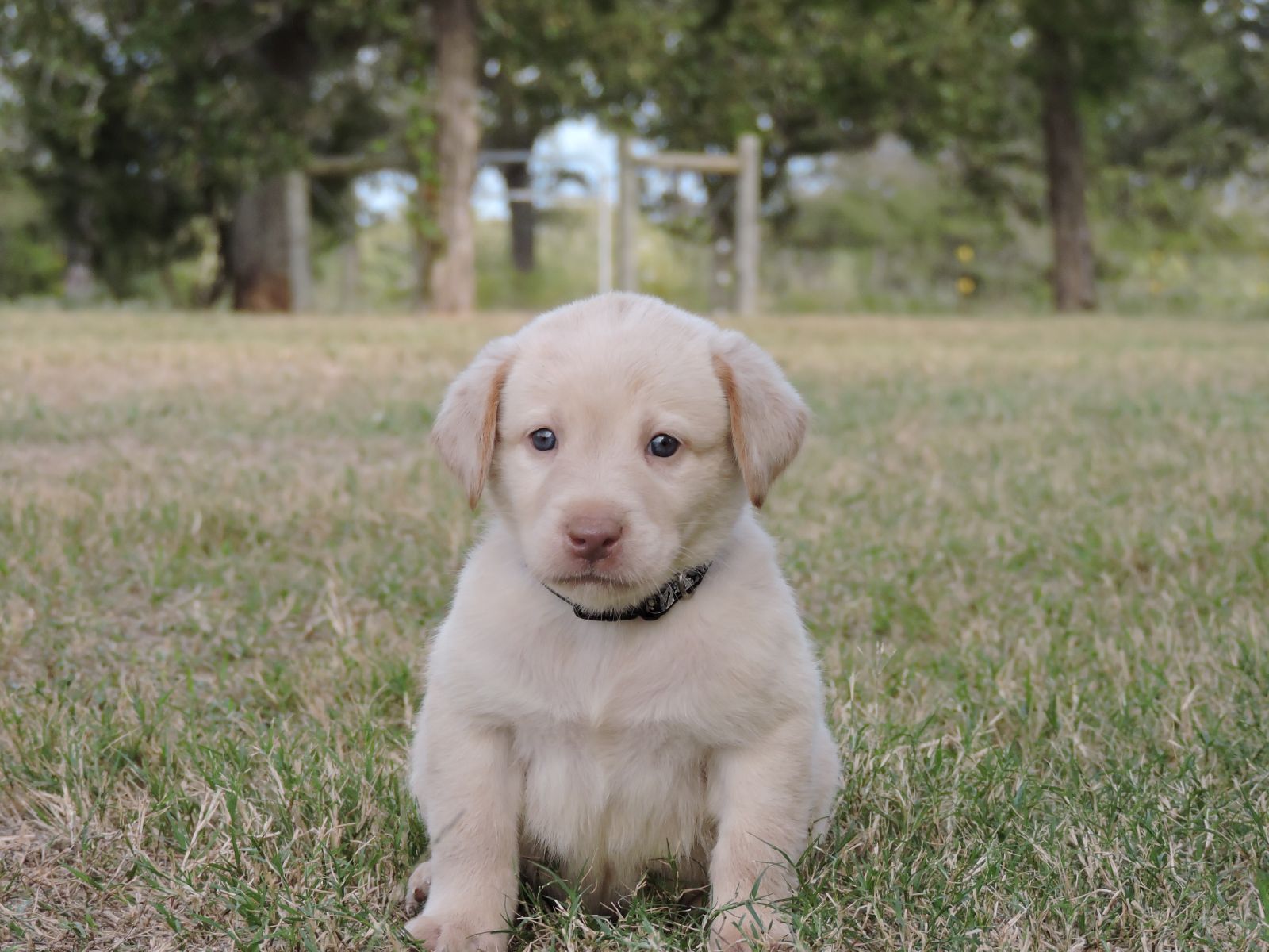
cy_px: 476
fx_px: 5682
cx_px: 634
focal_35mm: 155
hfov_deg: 12.7
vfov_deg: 9.6
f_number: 4.4
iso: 280
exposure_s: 1/500
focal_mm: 27.6
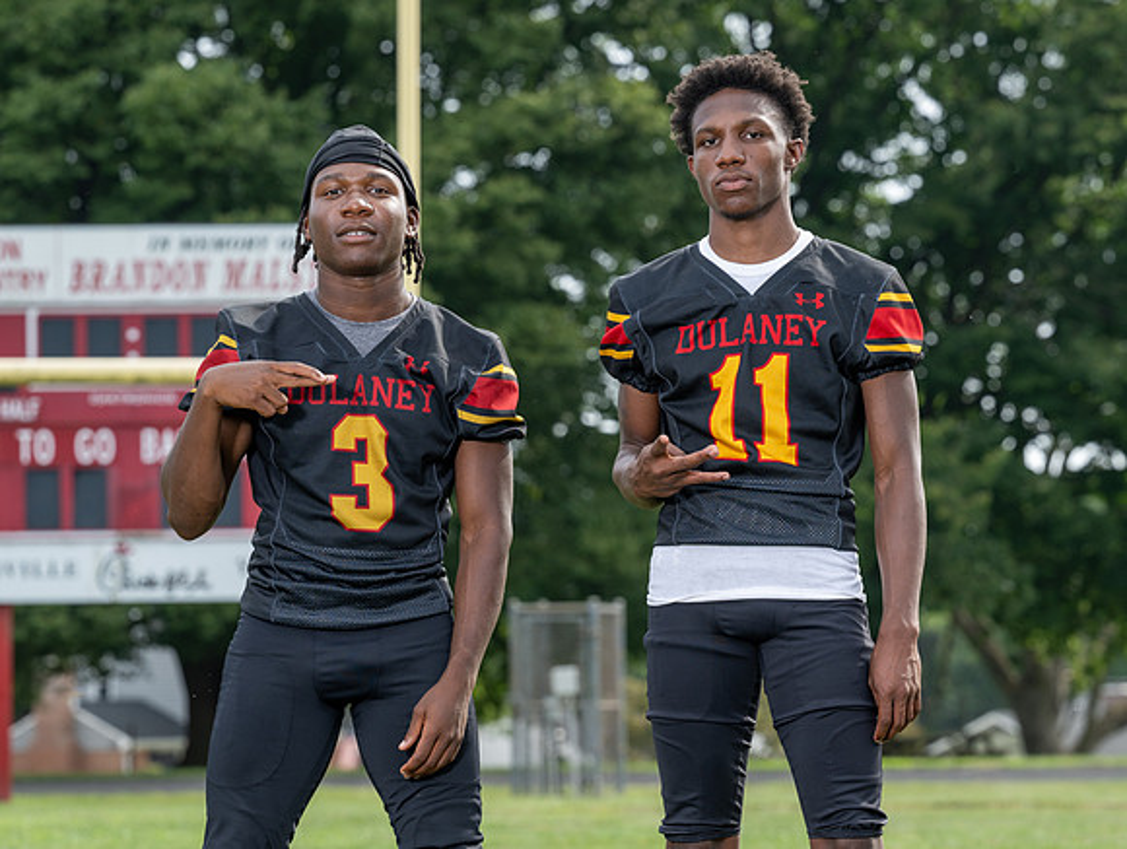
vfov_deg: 9.6
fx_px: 5046
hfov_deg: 12.7
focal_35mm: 155
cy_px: 484
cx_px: 643
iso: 100
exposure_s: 1/160
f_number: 5.6
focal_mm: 125
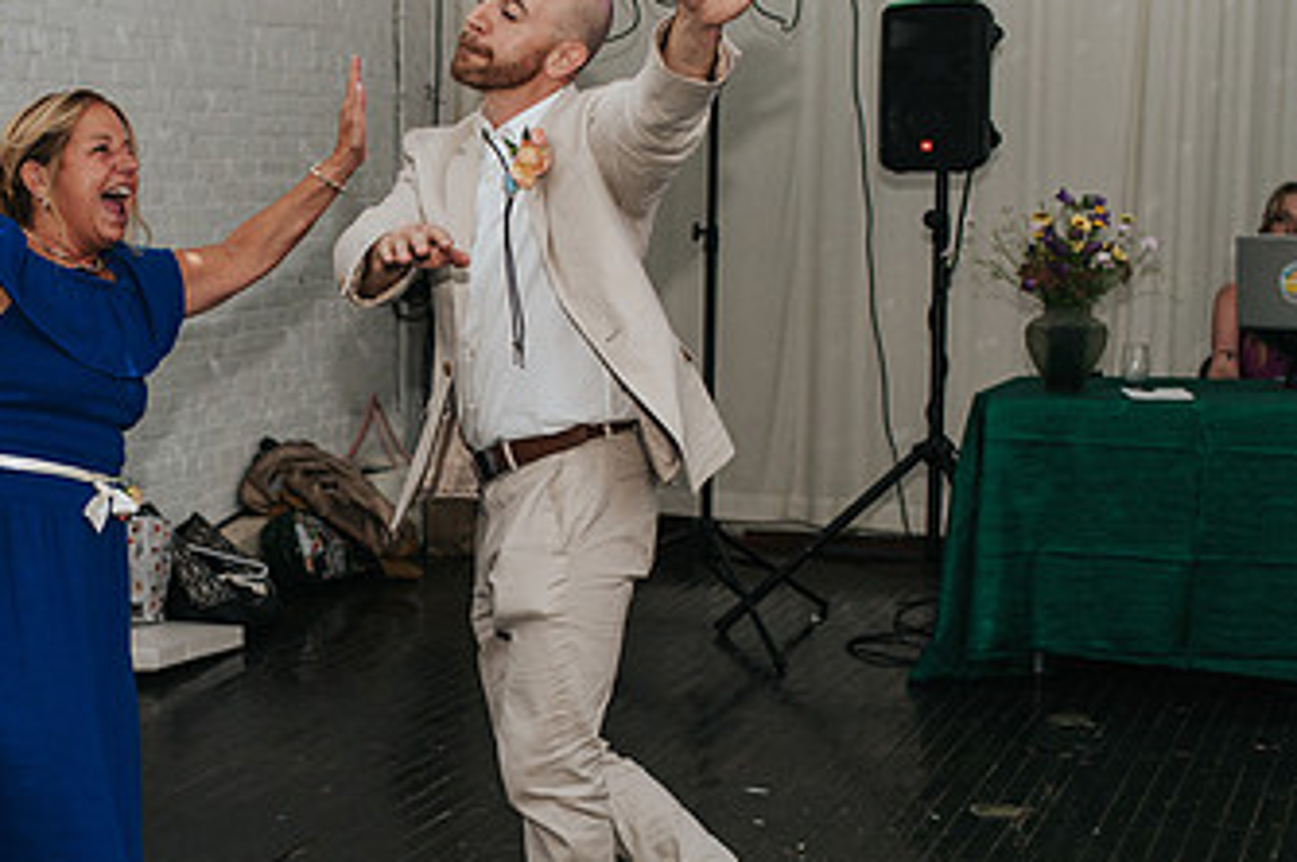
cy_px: 632
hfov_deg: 27.6
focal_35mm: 72
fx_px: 2591
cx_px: 276
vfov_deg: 18.8
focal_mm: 35
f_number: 2.8
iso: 1000
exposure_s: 1/200
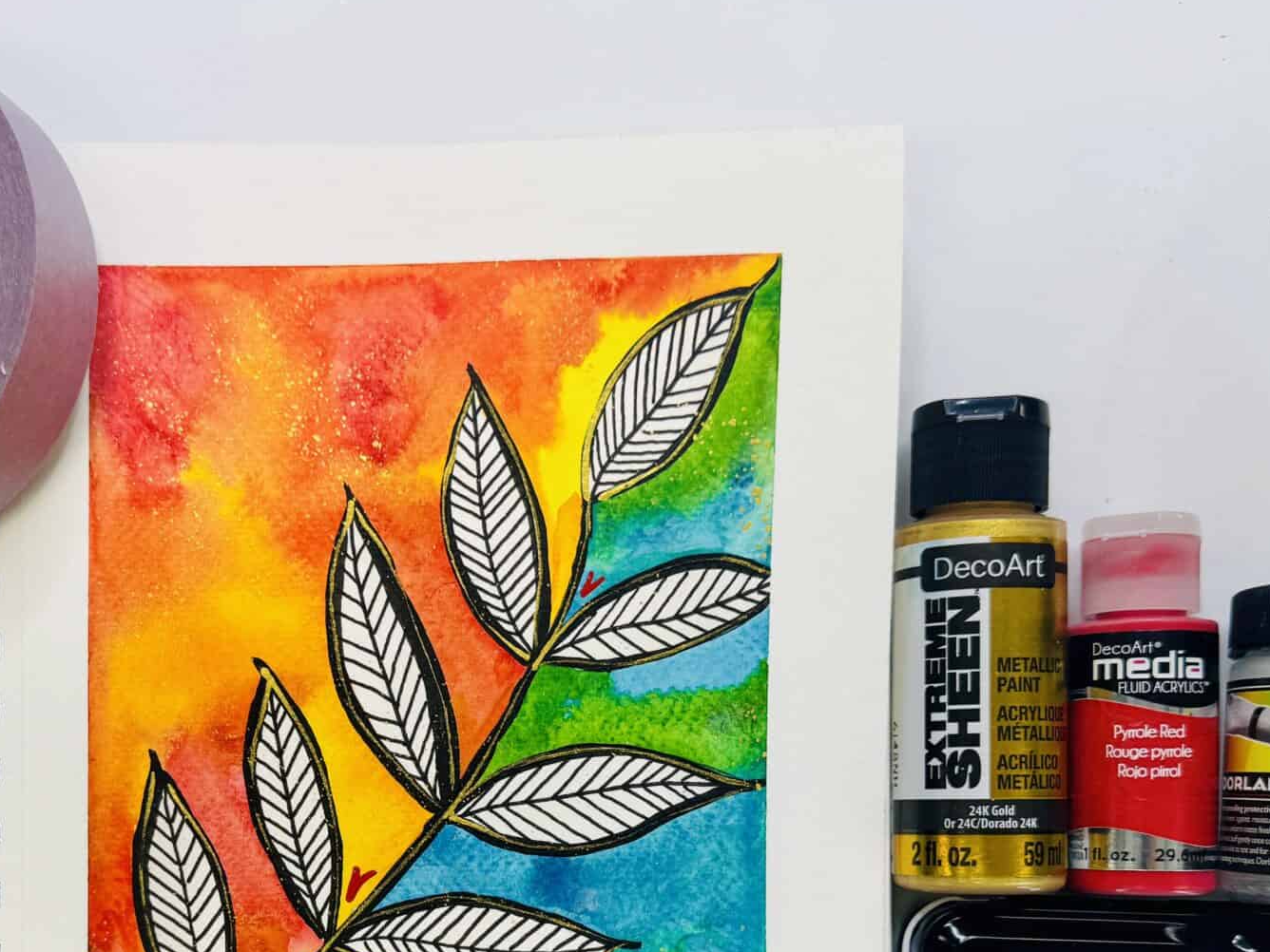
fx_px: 1688
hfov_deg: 40.8
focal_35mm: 46
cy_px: 809
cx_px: 432
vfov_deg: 30.5
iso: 80
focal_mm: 6.76
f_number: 1.78
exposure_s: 1/572
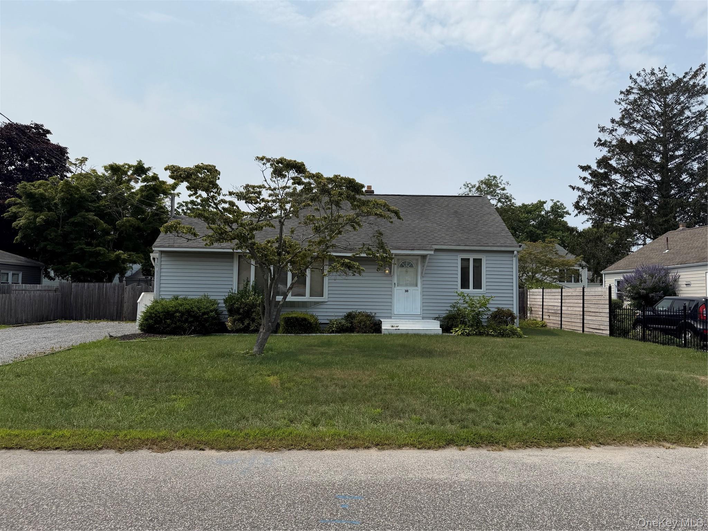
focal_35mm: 24
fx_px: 491
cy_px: 266
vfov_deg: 56.8
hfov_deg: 71.6
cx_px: 354
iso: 80
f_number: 1.78
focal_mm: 6.76
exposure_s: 1/9091
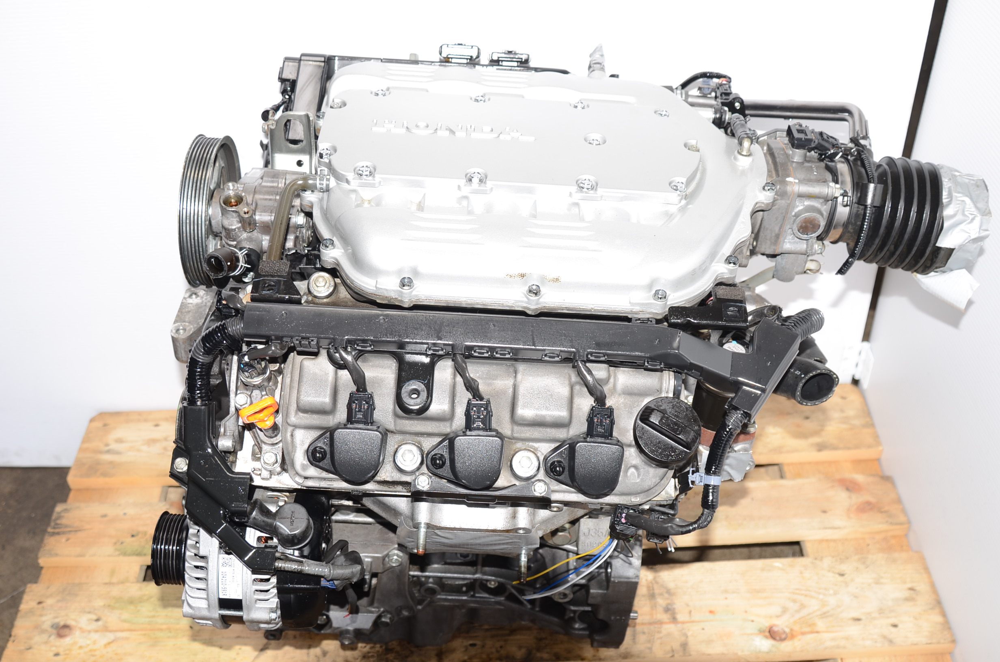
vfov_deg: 34.1
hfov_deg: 49.6
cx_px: 500
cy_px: 331
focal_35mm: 39
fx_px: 1081
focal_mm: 26
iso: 100
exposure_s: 1/60
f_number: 5
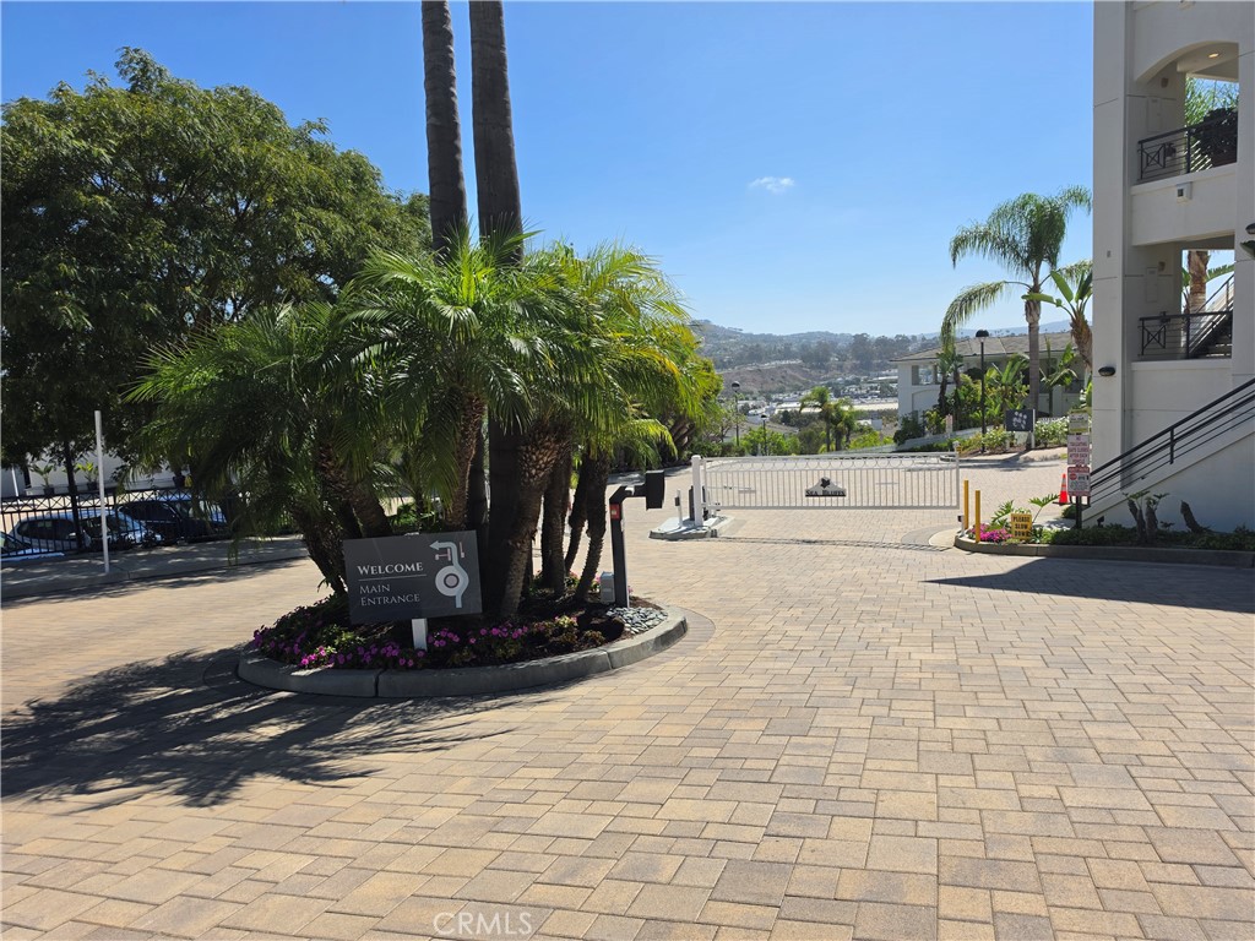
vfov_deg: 58.9
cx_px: 628
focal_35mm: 23
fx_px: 834
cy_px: 470
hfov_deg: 73.9
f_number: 1.4
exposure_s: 1/7939
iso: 64
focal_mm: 6.5
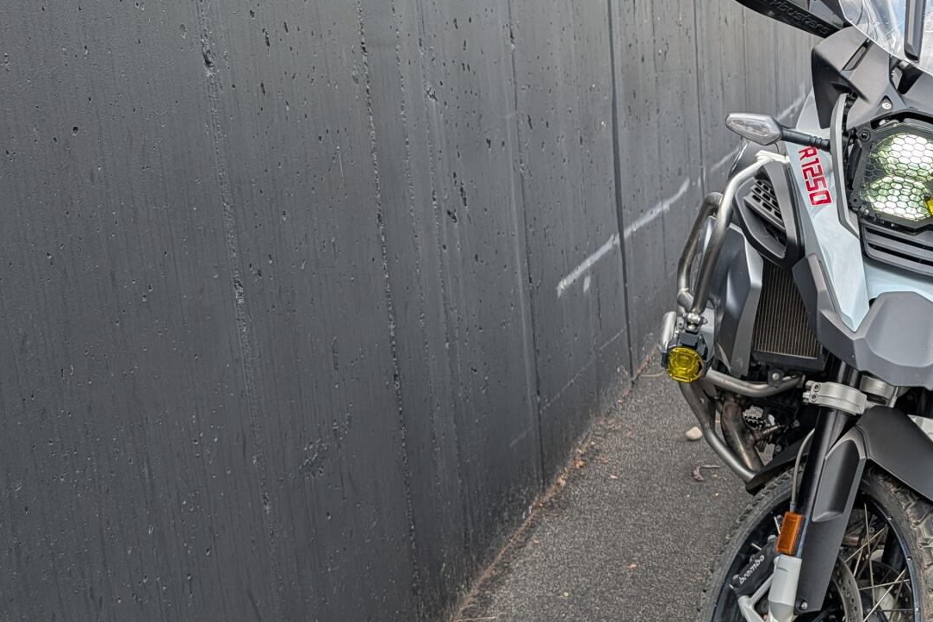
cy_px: 353
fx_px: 1192
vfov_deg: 29.2
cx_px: 832
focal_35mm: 46
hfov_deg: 39.8
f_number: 1.68
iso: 19
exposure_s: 1/602
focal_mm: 6.9
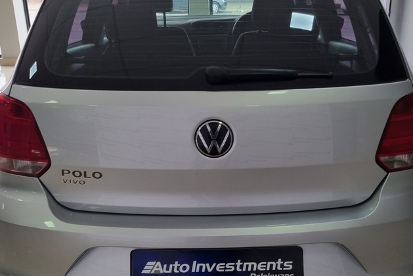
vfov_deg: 30.5
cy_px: 152
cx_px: 224
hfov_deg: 44.4
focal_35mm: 44
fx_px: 505
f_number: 1.8
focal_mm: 5.4
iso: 64
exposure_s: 1/100
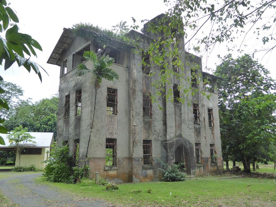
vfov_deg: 44.2
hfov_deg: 56.8
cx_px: 138
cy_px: 104
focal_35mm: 32
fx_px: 255
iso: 160
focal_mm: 5.4
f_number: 3.5
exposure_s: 1/160
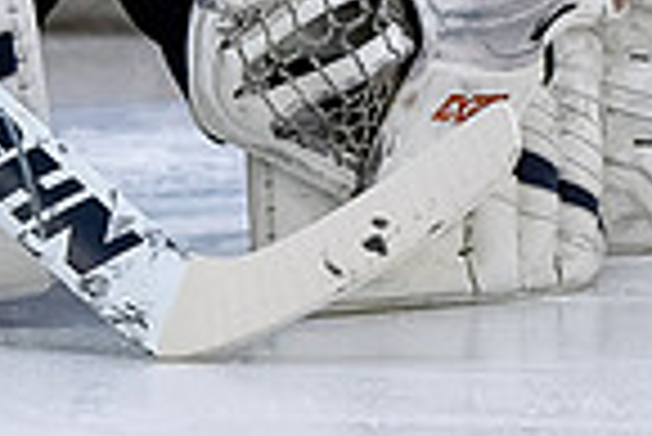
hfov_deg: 1.6
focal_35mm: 1273
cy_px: -534
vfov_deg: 1.1
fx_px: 23078
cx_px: 156
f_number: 3.5
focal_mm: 145
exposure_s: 1/800
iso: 2200
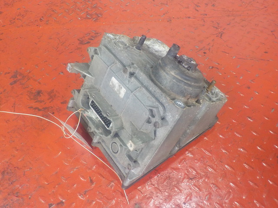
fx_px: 241
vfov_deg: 46.8
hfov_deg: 60.0
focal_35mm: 30
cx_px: 139
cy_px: 104
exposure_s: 1/30
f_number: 3.3
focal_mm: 4.1
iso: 220
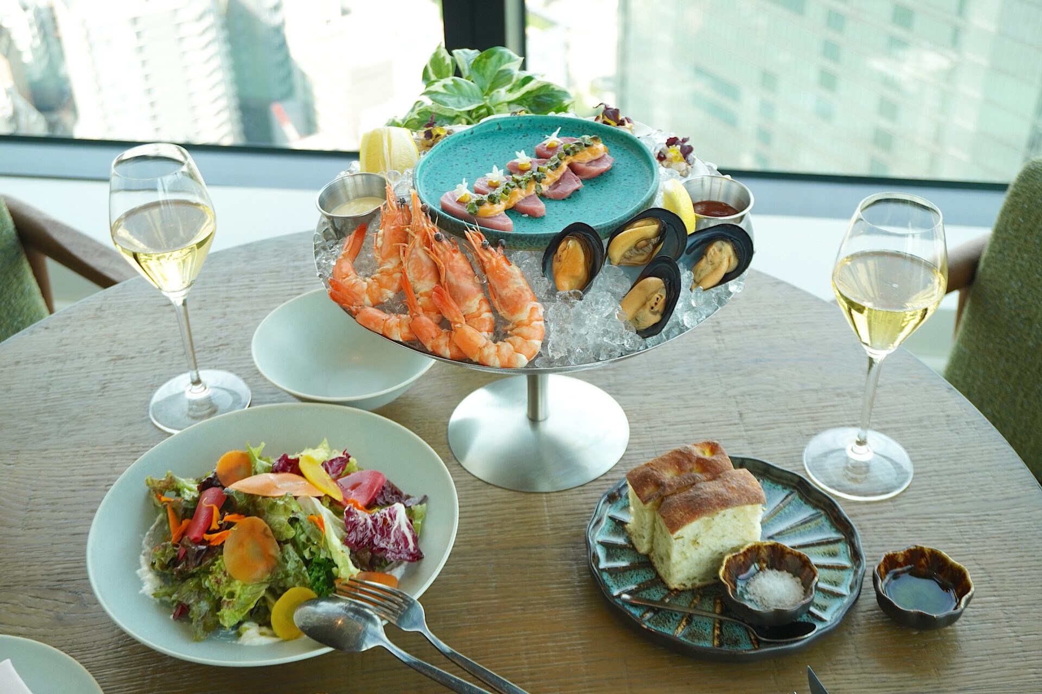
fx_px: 1346
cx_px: 521
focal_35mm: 46
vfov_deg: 28.9
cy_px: 347
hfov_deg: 42.3
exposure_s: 1/160
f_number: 5
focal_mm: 31
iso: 400
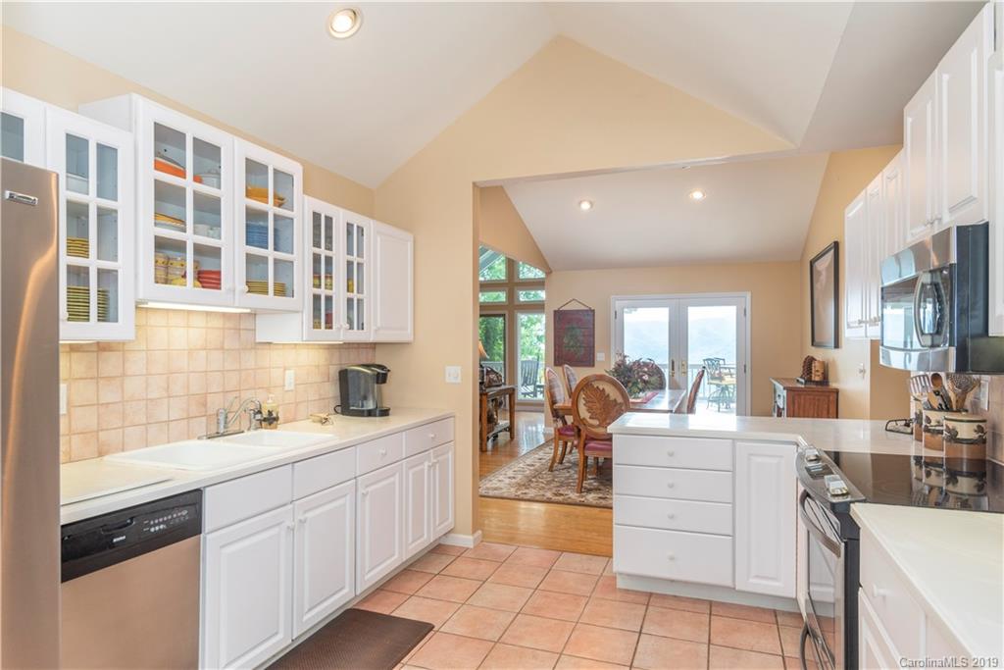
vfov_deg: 57.2
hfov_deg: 78.6
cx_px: 502
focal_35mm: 22
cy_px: 335
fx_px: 614
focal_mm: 22
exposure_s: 1/60
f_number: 8
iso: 500
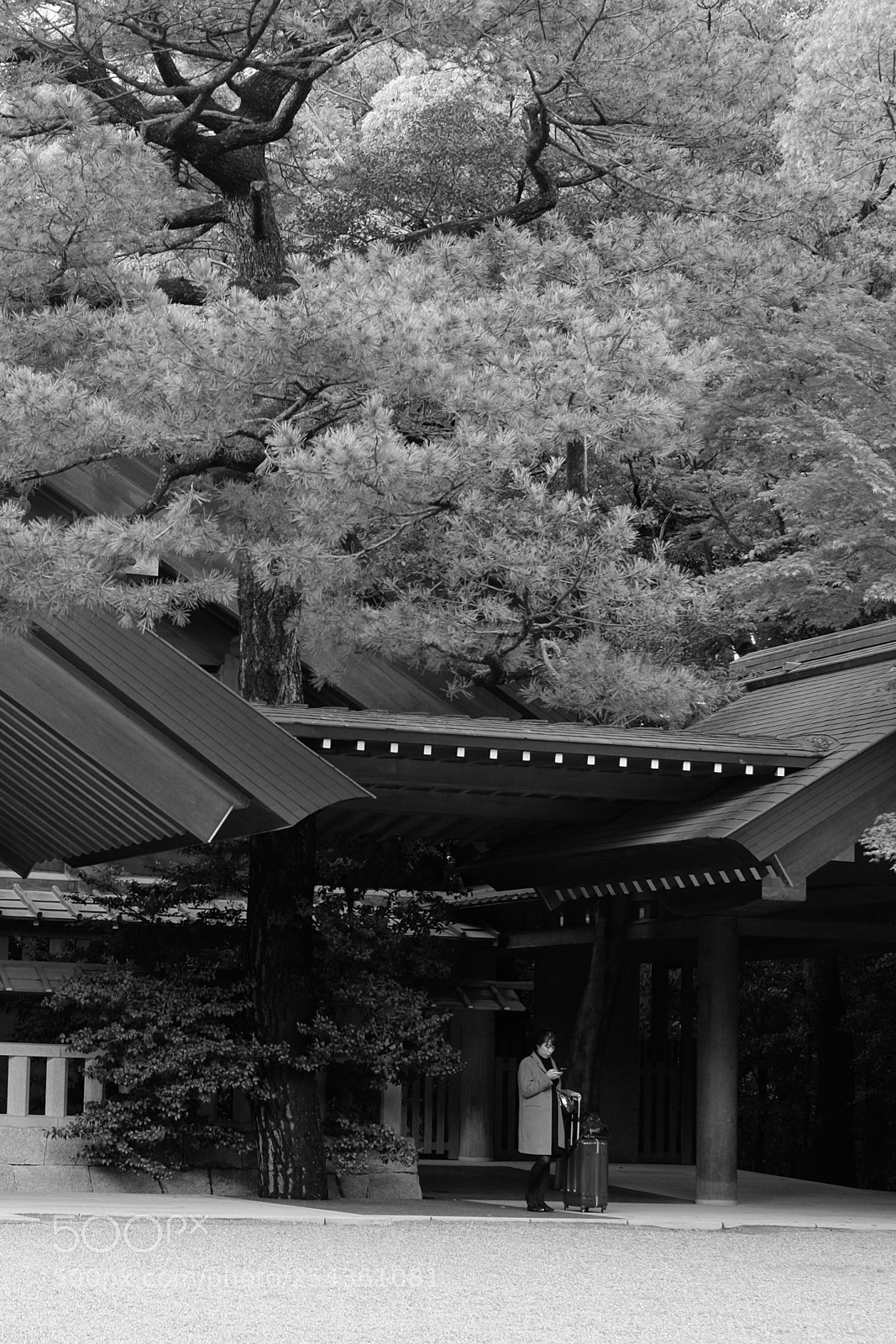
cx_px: 448
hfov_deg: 25.5
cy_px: 672
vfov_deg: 37.5
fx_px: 1978
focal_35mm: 53
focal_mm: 35
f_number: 2.8
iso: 400
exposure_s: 1/640
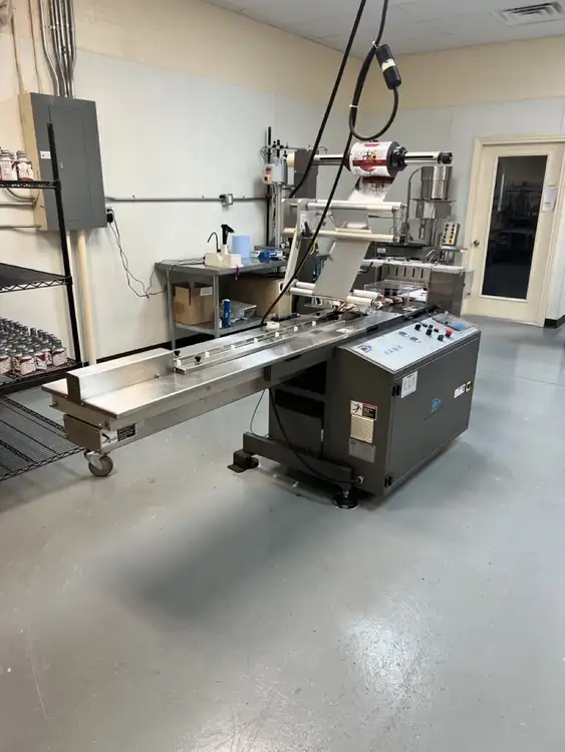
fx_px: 566
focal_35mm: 26
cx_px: 282
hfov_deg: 53.1
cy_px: 376
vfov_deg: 67.3
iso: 100
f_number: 1.5
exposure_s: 1/120
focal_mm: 5.7
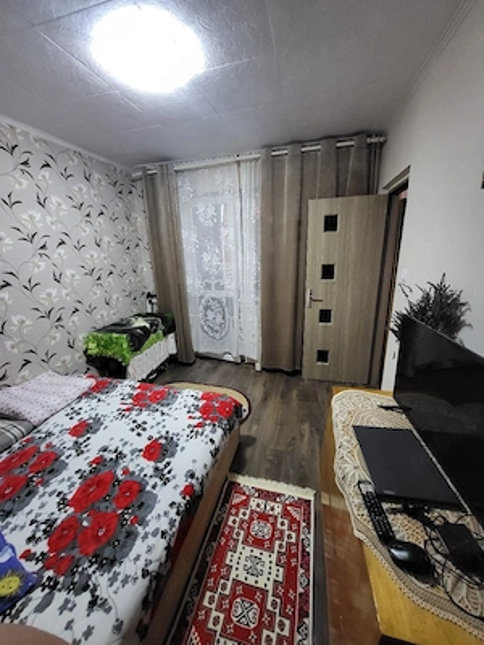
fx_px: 242
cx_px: 242
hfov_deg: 89.9
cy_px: 322
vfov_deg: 106.2
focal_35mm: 13
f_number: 2.2
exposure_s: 1/33.4
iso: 640
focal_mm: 1.74
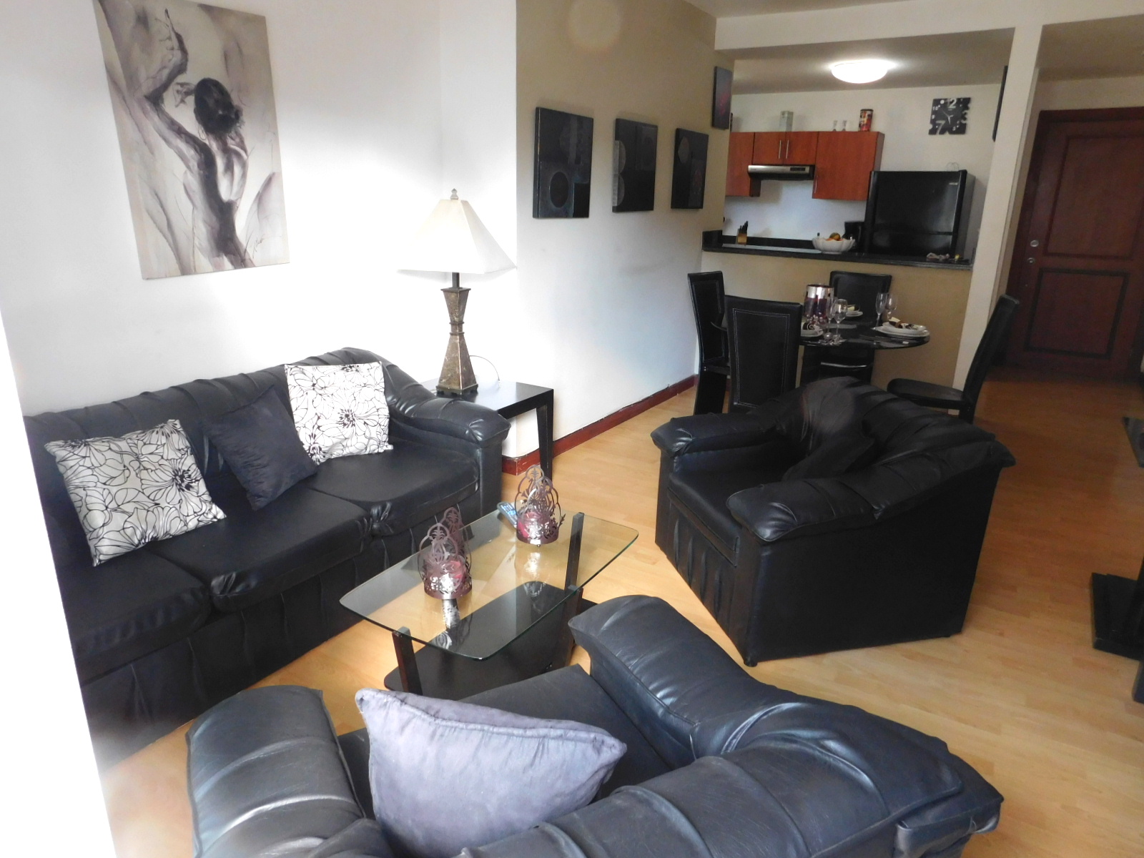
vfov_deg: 58.9
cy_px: 429
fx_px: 760
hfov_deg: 73.9
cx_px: 572
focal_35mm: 23
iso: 320
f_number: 3
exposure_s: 1/30
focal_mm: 4
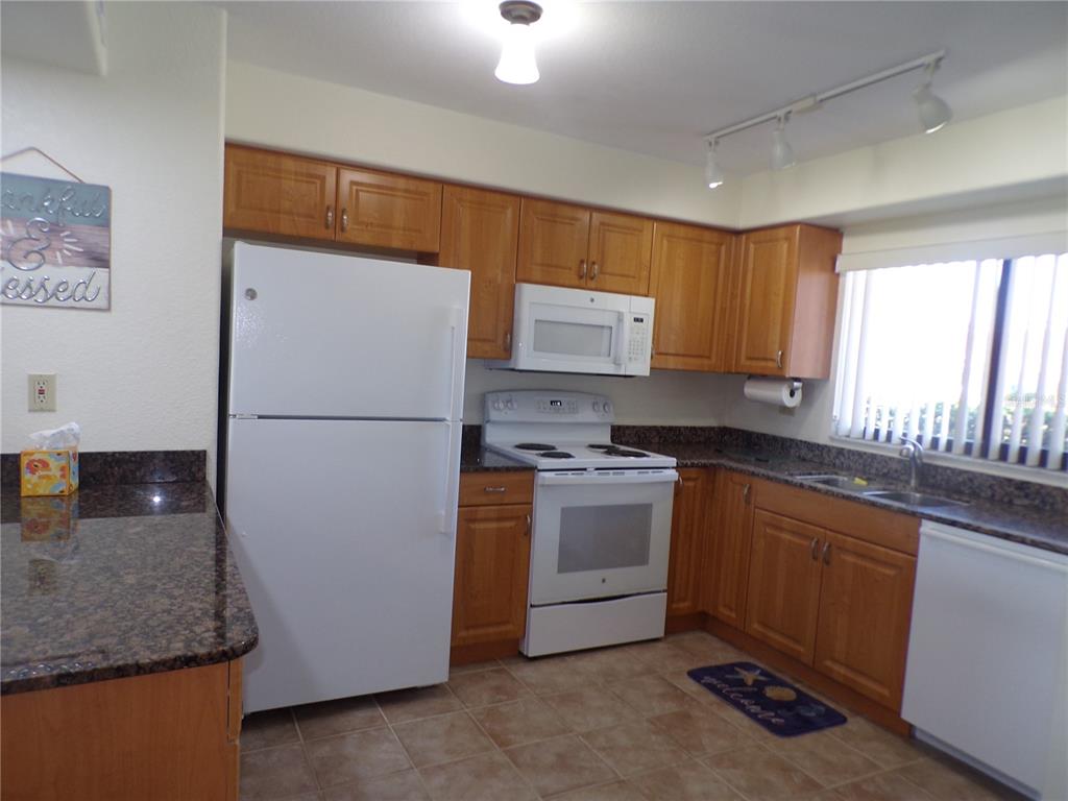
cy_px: 400
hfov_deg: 71.6
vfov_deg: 56.8
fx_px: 740
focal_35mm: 24
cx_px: 534
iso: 123
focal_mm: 4.3
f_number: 3
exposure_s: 1/34
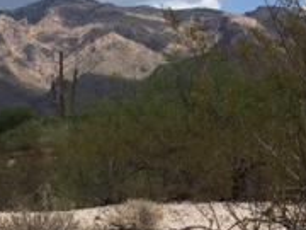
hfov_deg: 17.7
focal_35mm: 103
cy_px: 143
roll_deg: +1.7
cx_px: -109
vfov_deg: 14.4
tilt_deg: -0.3
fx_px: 911
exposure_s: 1/2404
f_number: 2.2
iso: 25
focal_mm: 4.15
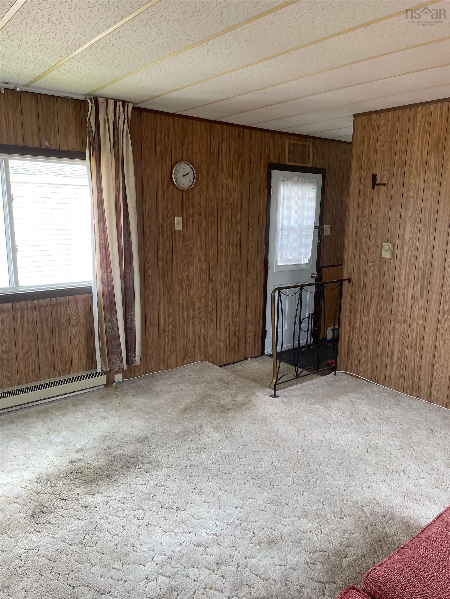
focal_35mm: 26
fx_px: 451
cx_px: 225
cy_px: 300
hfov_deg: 53.1
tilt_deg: -11.1
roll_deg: -0.5
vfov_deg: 67.3
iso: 64
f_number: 1.6
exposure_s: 1/121
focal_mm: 4.2
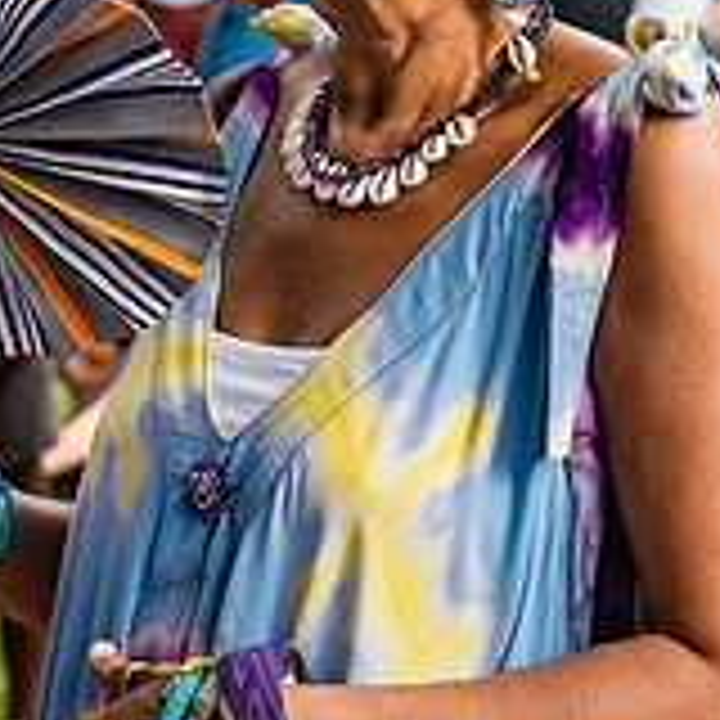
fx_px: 5530
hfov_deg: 7.4
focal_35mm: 235
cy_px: 65
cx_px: 515
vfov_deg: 7.4
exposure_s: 1/1000
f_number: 4.5
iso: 1000
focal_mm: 62
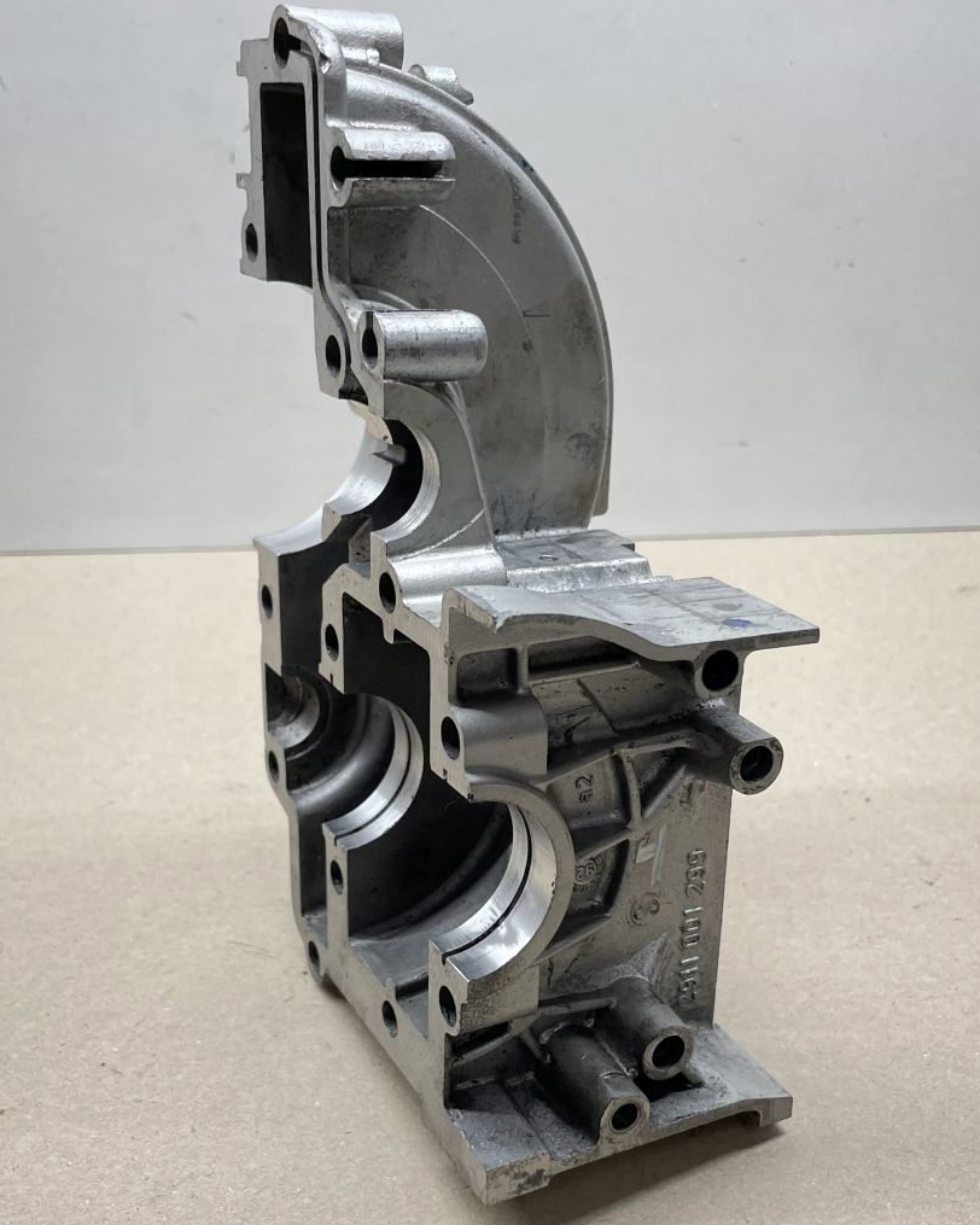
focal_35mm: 40
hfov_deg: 37.3
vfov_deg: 45.6
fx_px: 1450
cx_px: 506
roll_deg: +1.1
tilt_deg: -31.2
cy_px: 722
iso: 80
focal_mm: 4.2
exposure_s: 1/100
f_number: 1.6
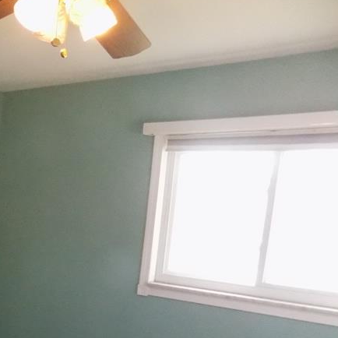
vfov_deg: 33.9
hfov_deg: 30.7
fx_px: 530
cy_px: 290
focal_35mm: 48
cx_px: -54
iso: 800
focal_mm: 4
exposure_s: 1/200
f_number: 3.1
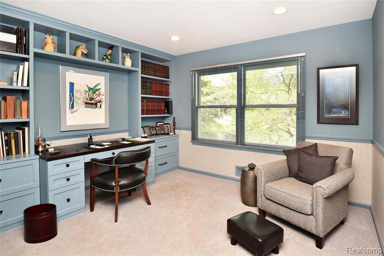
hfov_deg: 90.0
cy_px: 128
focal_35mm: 18
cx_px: 192
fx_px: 192
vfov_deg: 67.4
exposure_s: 1/60
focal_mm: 18
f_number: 9
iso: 1000
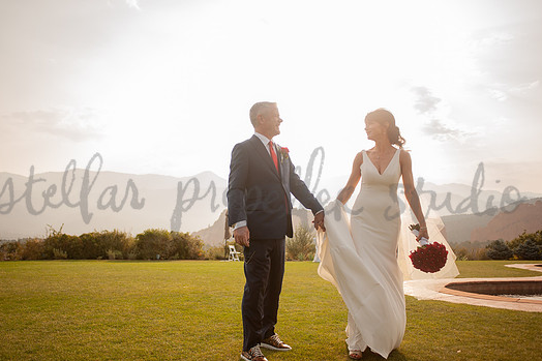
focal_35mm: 31
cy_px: 191
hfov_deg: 60.3
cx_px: 266
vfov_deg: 42.3
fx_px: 467
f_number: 2.8
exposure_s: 1/2500
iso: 400
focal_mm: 28
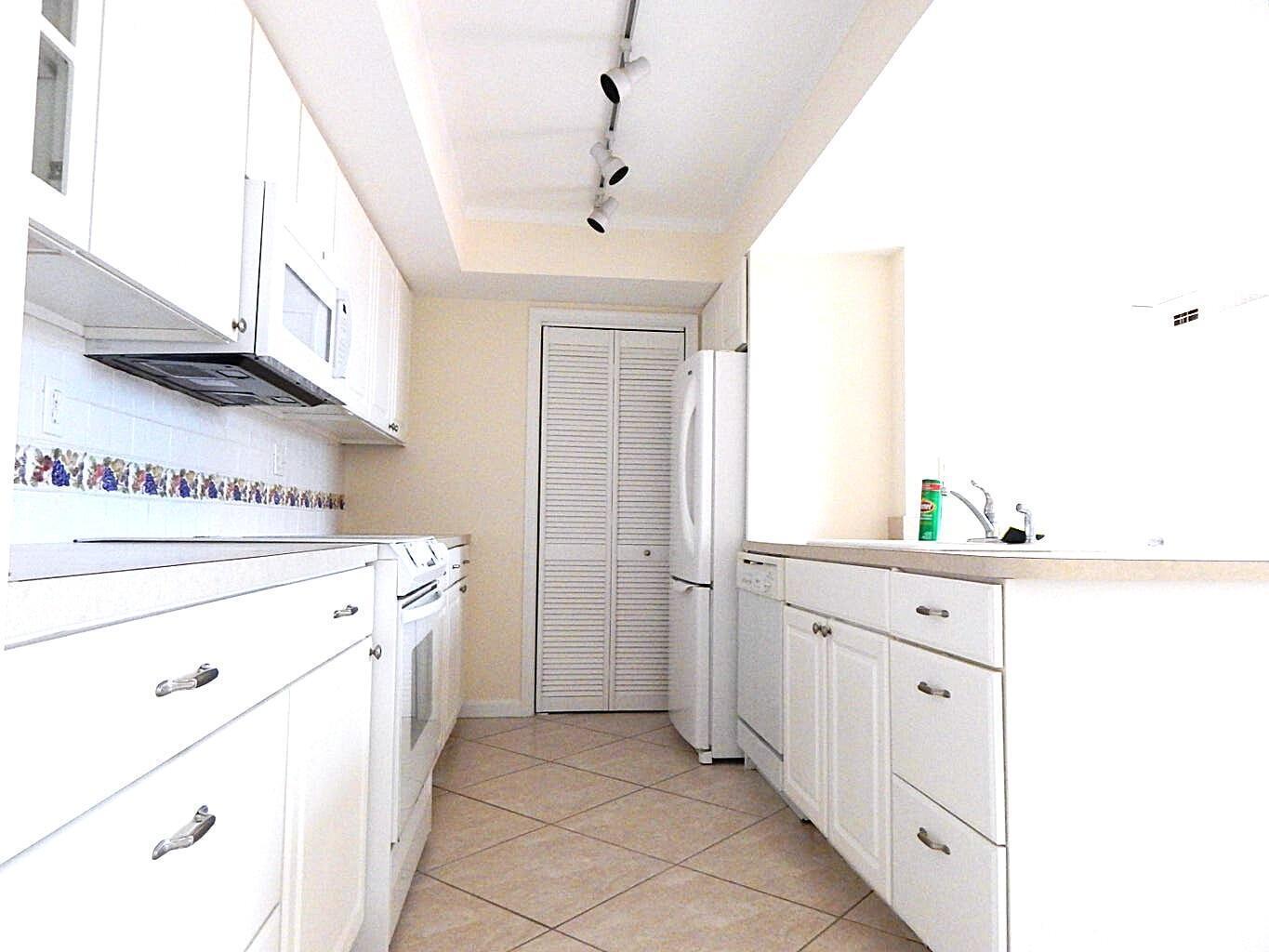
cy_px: 476
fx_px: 807
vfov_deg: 61.1
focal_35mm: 22
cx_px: 634
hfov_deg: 76.4
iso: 140
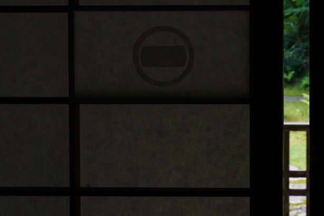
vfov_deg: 23.5
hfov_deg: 33.0
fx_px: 513
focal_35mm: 57
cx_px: 300
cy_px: 56
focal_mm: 29
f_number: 8
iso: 400
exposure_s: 1/80
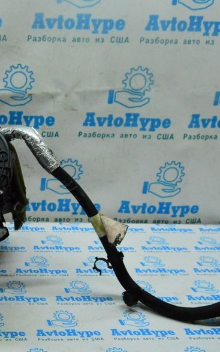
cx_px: -63
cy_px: 183
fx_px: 460
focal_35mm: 48
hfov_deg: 23.8
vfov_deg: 41.8
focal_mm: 18
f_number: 6.3
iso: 6400
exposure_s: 1/640
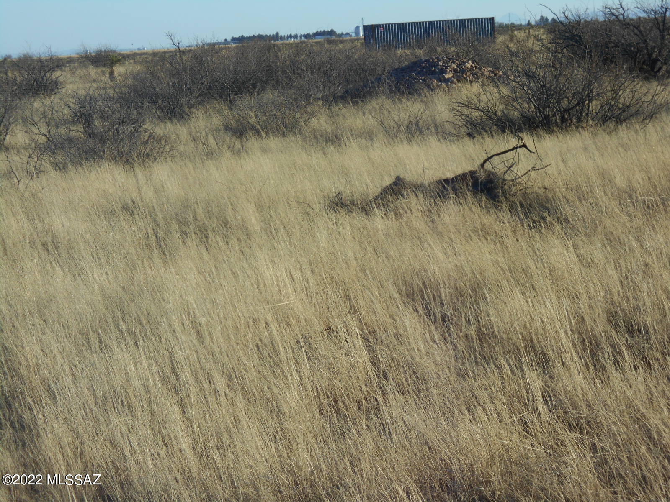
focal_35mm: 130
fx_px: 2516
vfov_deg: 11.4
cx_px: 335
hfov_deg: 15.2
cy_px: 251
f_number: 6.5
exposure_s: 1/200
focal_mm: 23
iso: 80
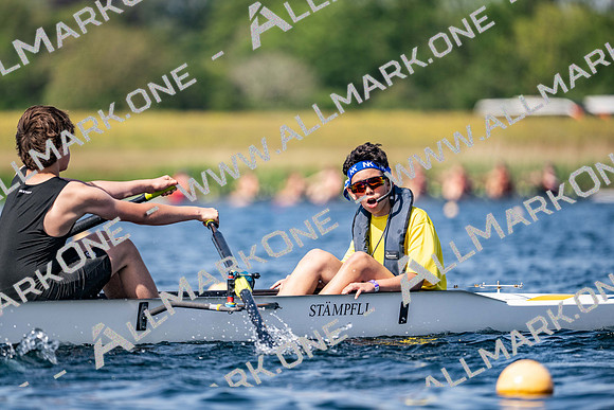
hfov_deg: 5.2
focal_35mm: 400
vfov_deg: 3.4
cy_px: 205
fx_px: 6823
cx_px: 307
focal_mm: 400
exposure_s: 1/2500
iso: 220
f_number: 4.5
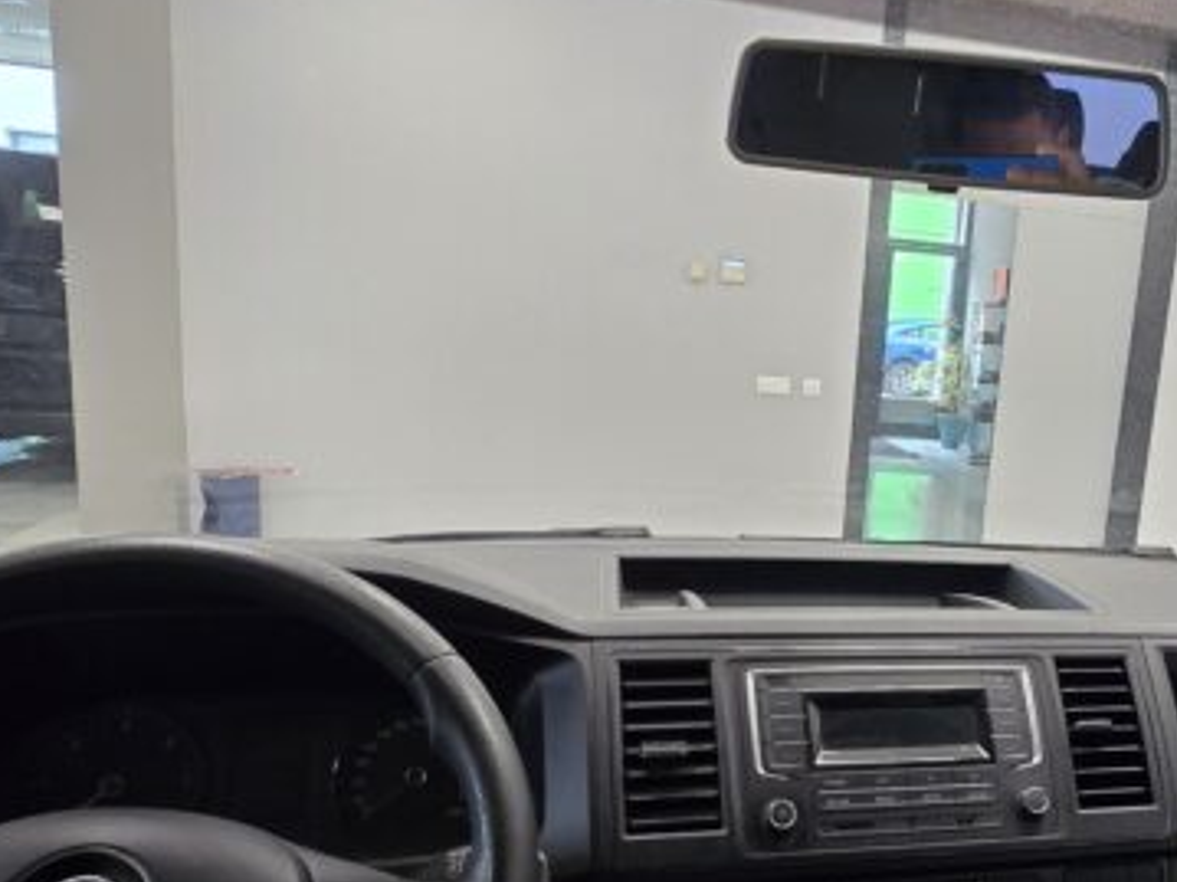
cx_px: 902
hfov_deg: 58.1
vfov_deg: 48.0
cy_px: 518
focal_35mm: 29
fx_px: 986
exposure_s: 1/50
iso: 160
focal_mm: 2.2
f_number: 2.2
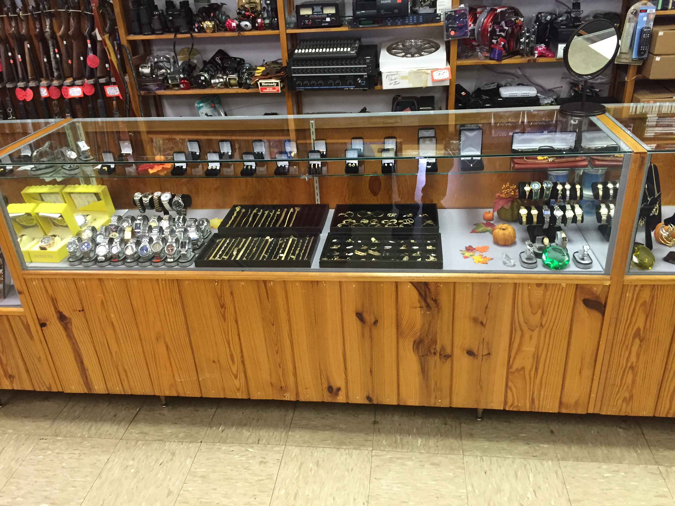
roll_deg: +4.4
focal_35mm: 29
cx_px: 338
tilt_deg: -26.6
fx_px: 565
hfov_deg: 61.7
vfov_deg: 48.2
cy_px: 253
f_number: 2.2
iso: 160
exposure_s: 1/30
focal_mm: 4.15
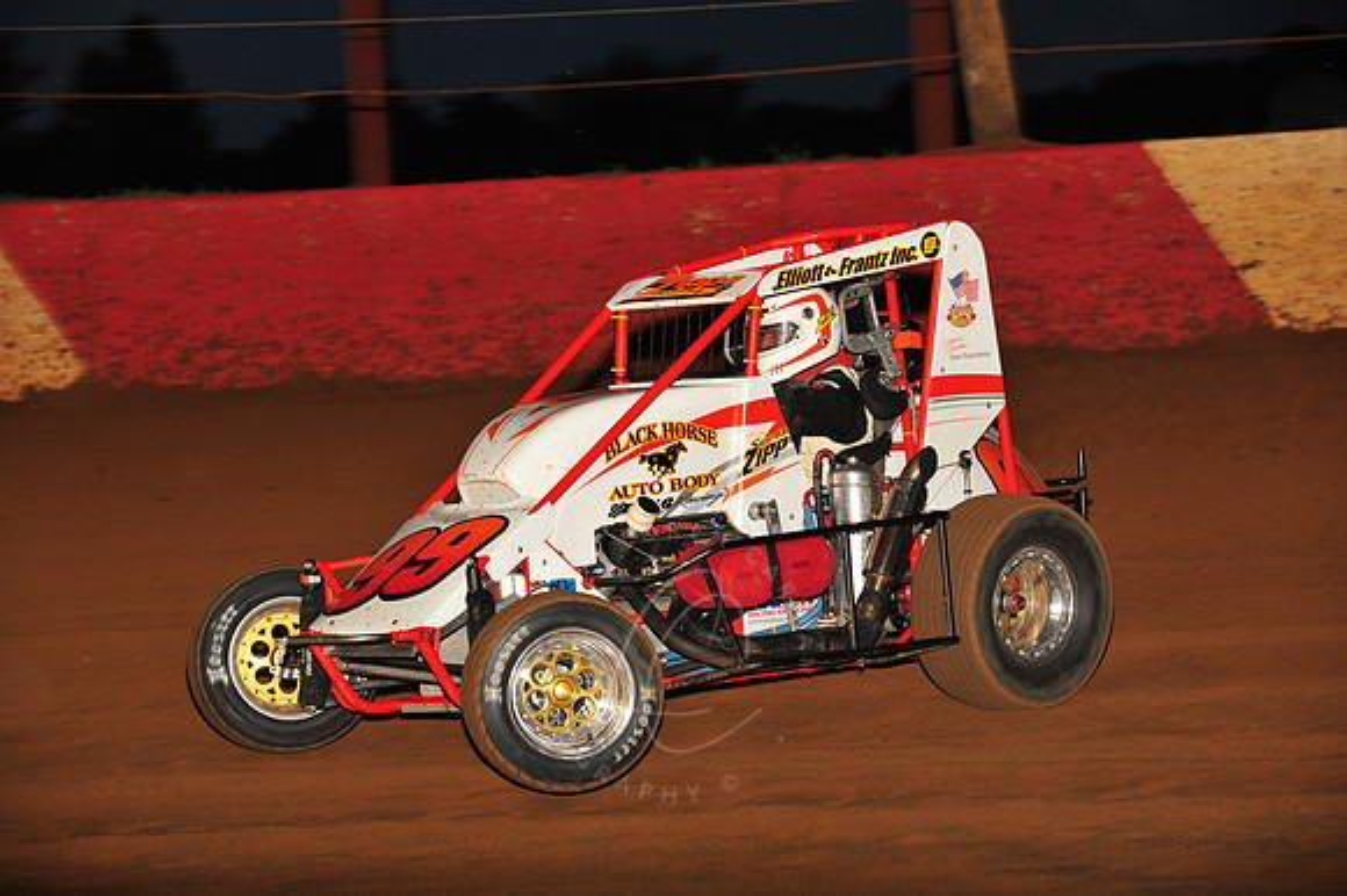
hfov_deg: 14.2
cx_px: 674
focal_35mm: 145
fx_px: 5422
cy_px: 448
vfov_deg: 9.5
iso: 1000
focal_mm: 145
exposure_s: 1/320
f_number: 7.1
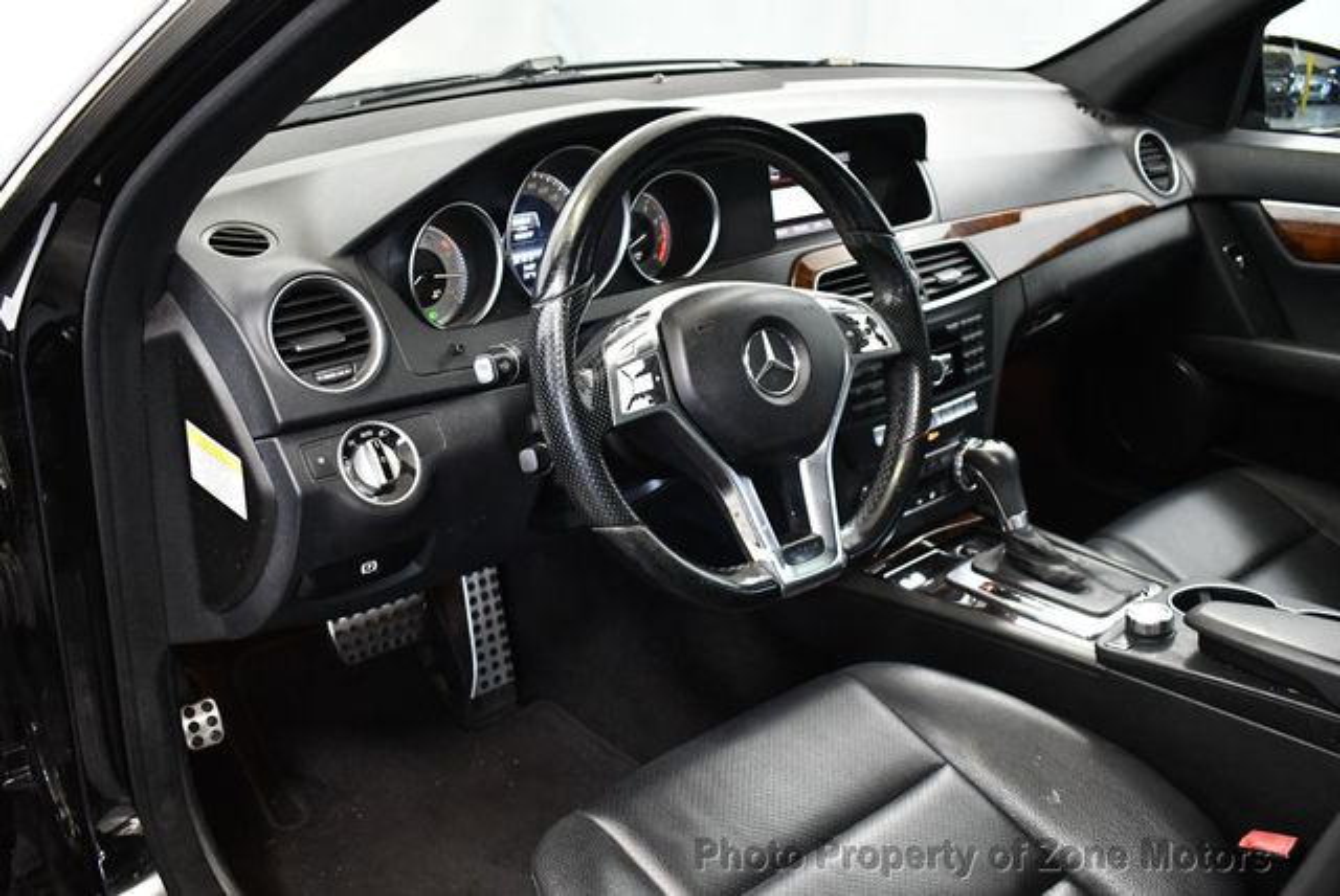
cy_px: 448
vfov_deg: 36.9
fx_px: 1341
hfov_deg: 53.1
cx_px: 670
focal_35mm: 36
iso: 3200
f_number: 3.5
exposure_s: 1/80
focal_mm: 18
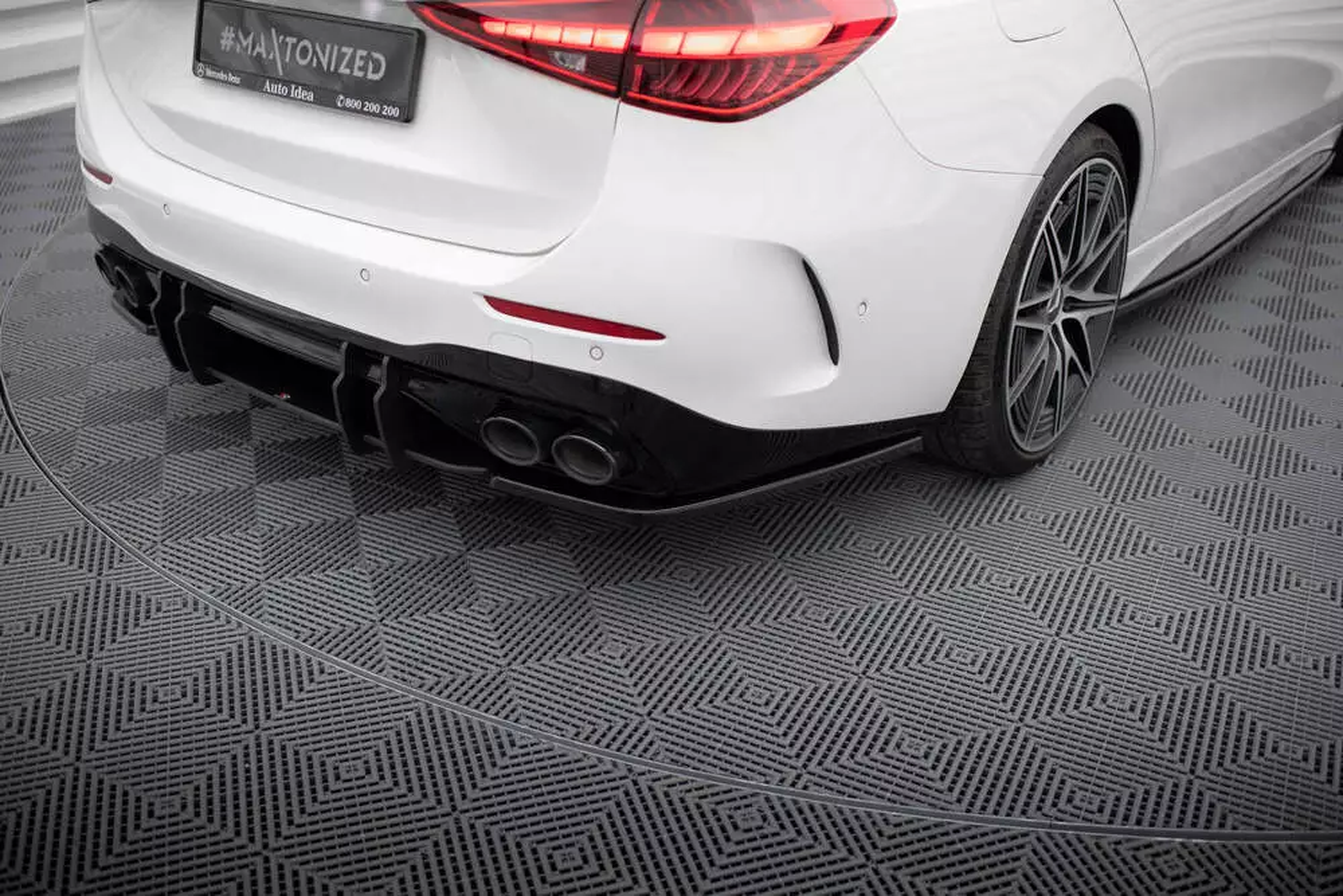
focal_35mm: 35
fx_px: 1306
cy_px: 448
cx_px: 672
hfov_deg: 54.4
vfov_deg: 37.9
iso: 500
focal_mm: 35
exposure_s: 1/160
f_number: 2.5
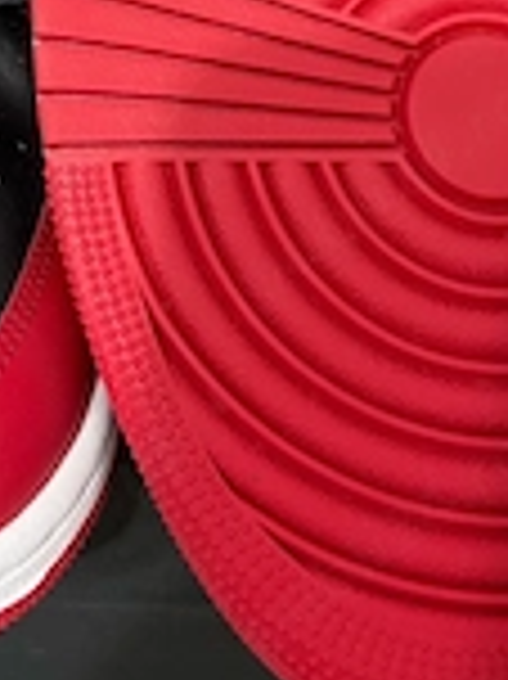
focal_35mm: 69
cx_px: 126
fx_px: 1352
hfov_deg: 21.1
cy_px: -104
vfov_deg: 25.7
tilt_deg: -31.8
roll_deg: -0.2
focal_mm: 5.96
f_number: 1.6
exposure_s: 1/33
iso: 640
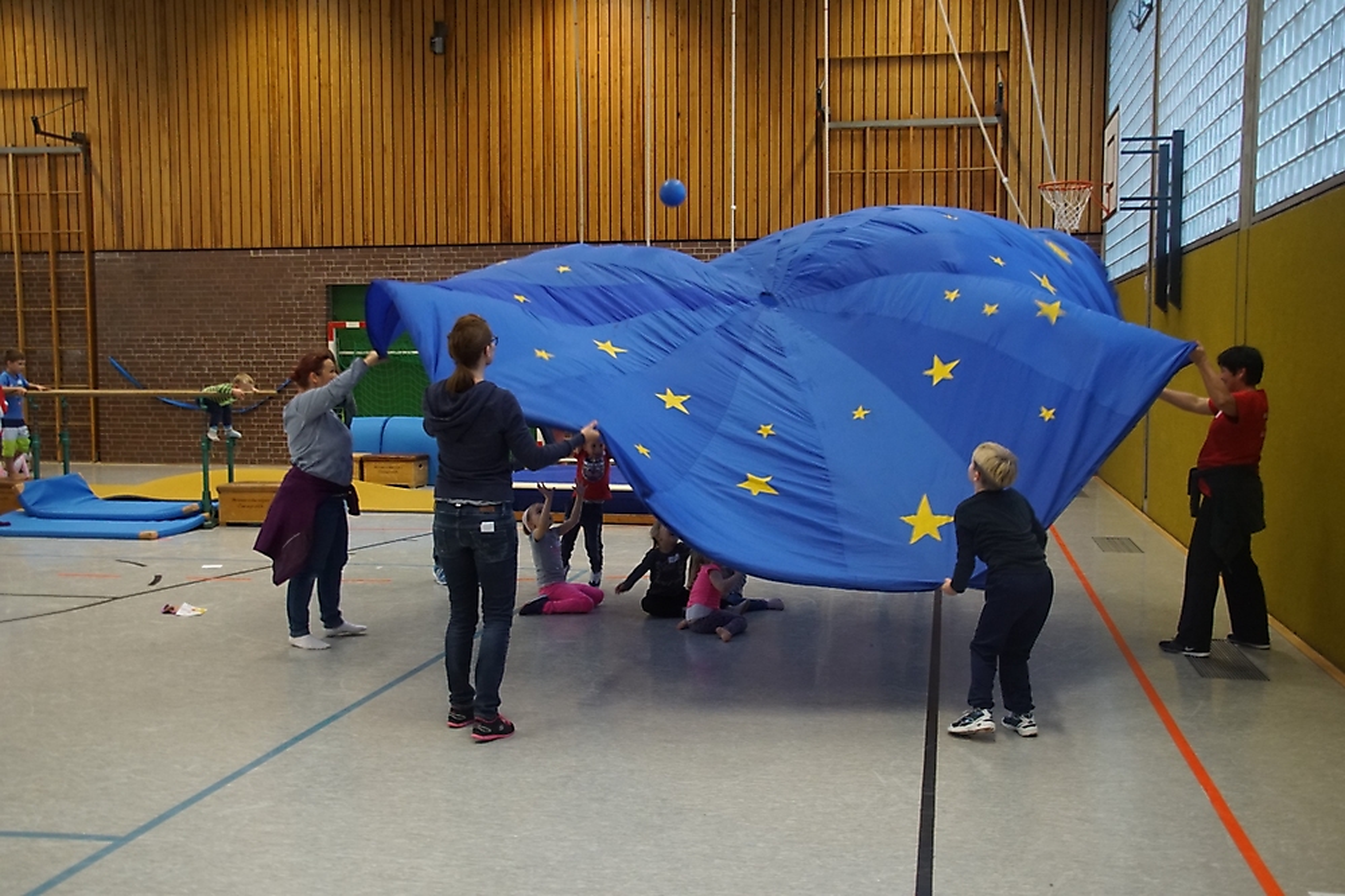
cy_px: 448
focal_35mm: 39
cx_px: 672
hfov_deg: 49.6
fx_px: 1457
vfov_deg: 34.2
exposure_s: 1/60
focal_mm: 26
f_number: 4
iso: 1250
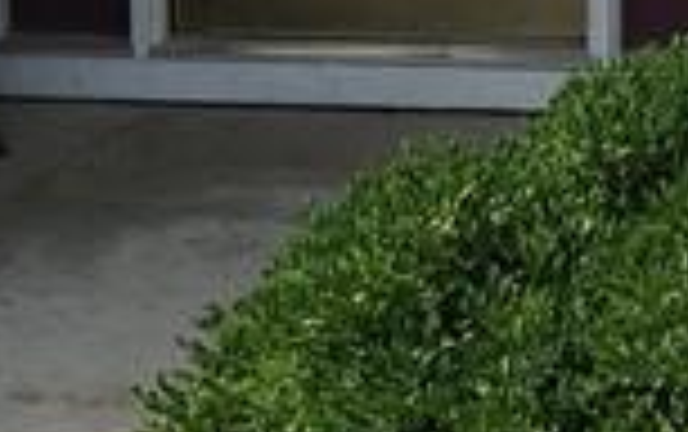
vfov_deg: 7.5
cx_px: 886
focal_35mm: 170
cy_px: -374
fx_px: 3191
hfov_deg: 12.0
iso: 100
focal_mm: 4.5
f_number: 2.8
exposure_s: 1/400
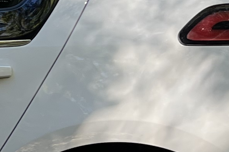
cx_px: -275
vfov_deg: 7.4
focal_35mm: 184
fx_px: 1170
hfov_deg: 10.1
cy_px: 118
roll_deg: -2.0
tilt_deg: -10.8
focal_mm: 5.7
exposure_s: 1/260
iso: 40
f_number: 1.5
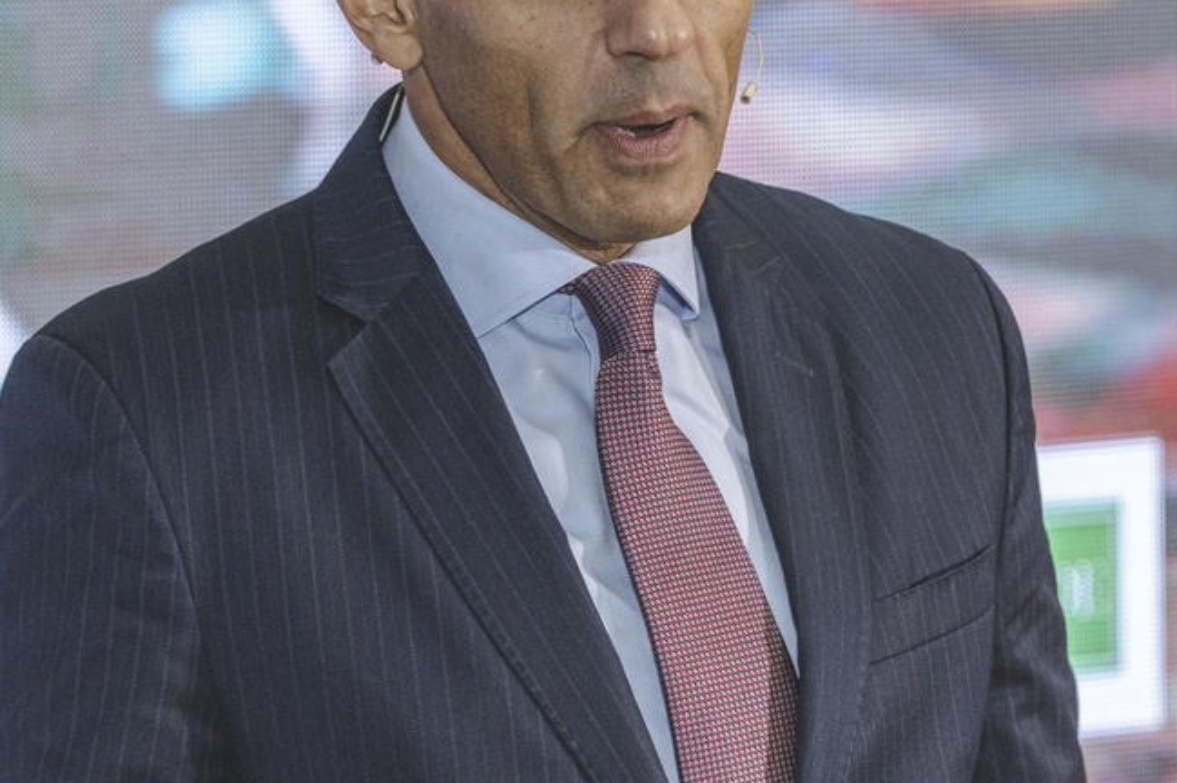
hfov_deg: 6.1
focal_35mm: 335
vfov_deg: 4.1
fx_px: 10947
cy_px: 259
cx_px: 1015
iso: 2000
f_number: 3.2
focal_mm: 125
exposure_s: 1/500
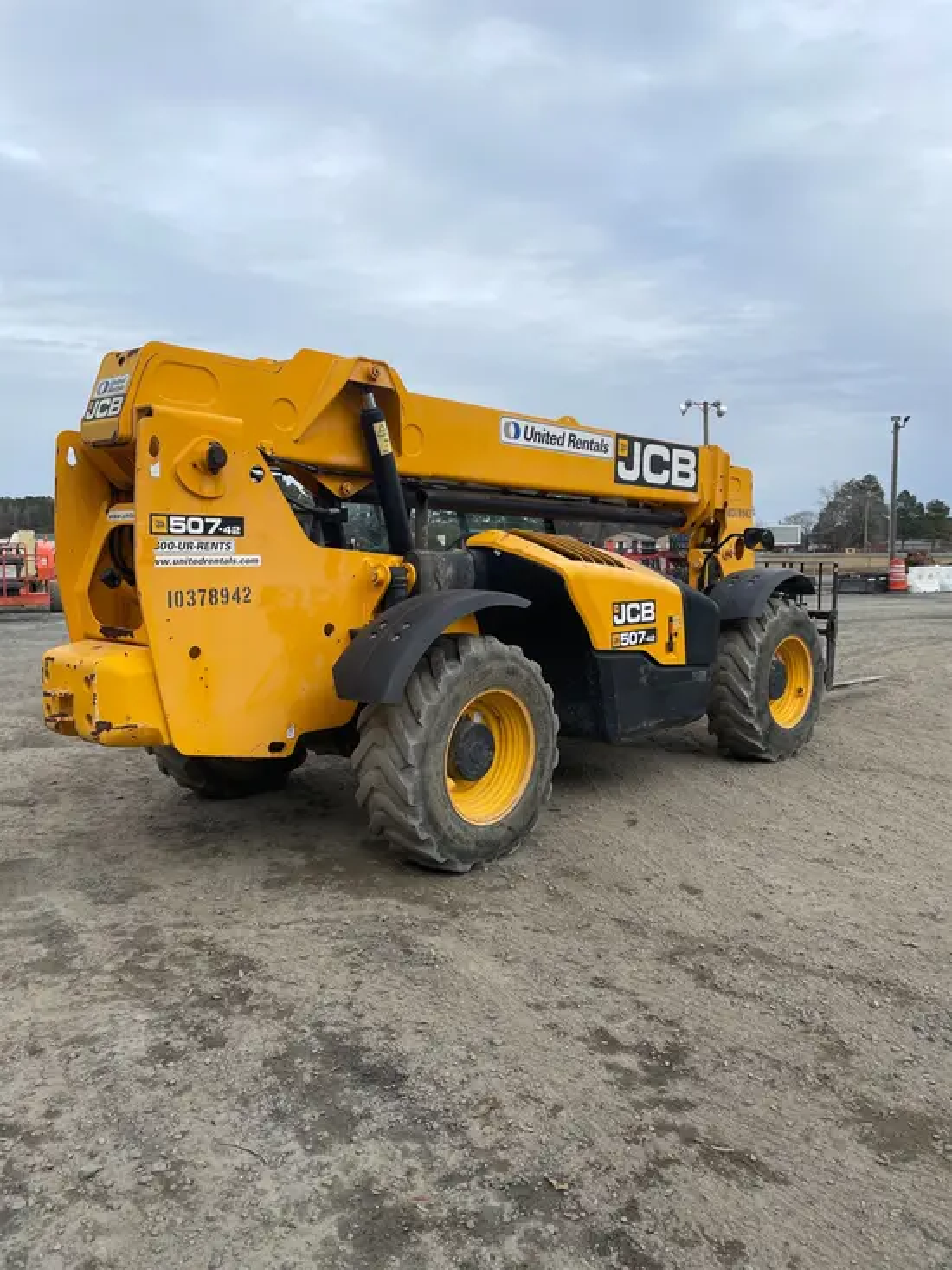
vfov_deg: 67.3
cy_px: 635
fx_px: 953
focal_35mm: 26
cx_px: 476
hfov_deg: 53.1
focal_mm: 4.2
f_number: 1.6
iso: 32
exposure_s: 1/2174
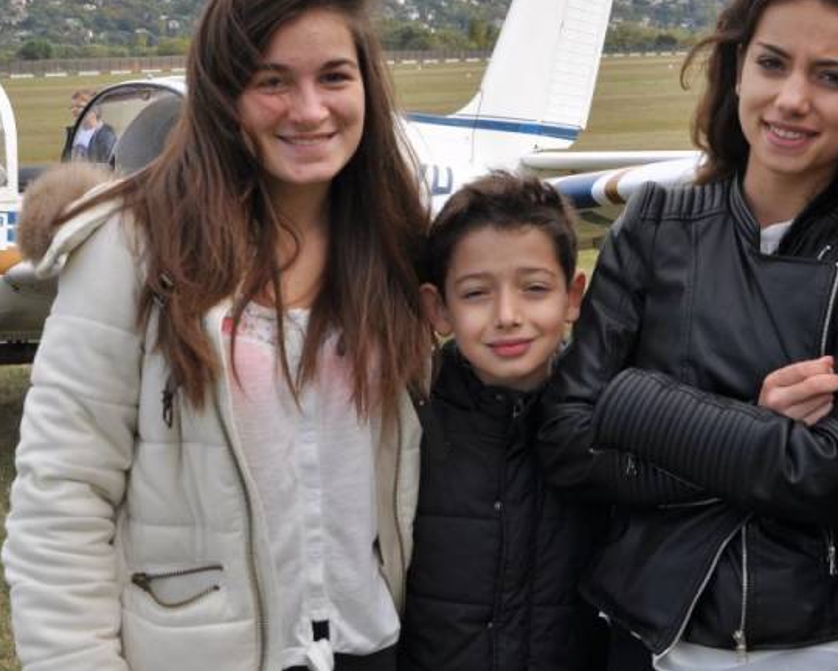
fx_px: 1984
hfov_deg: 23.7
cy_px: 200
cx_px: 593
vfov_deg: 19.1
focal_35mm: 80
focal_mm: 30
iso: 200
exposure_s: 1/250
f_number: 8
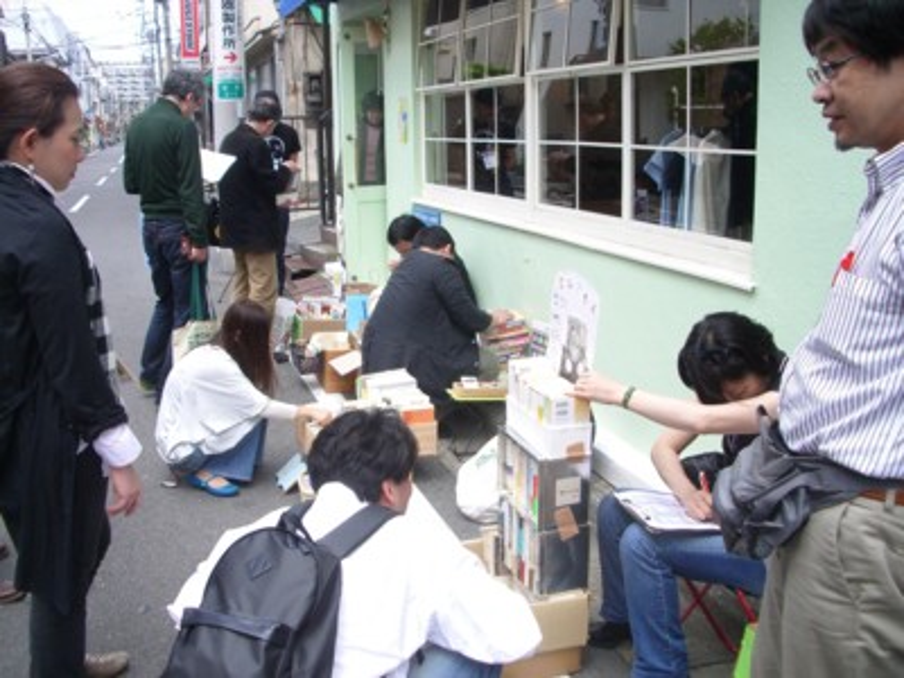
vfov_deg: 40.7
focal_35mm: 35
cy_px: 339
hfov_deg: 52.6
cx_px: 452
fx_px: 914
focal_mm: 5.8
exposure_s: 1/320
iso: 80
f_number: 2.6
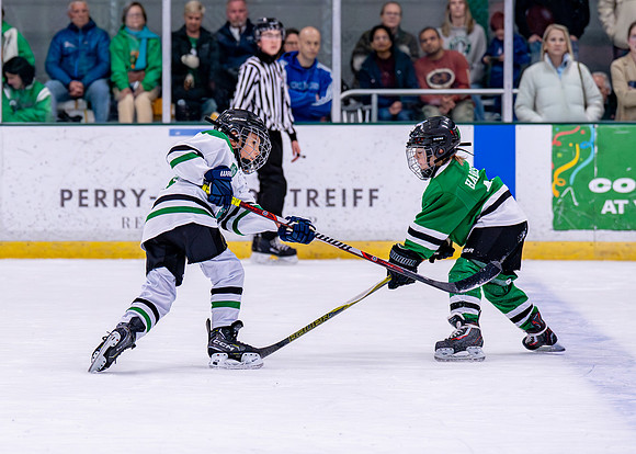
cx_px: 159
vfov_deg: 7.4
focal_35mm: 194
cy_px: 207
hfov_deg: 10.4
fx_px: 3494
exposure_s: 1/1250
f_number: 2.8
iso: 2500
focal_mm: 99
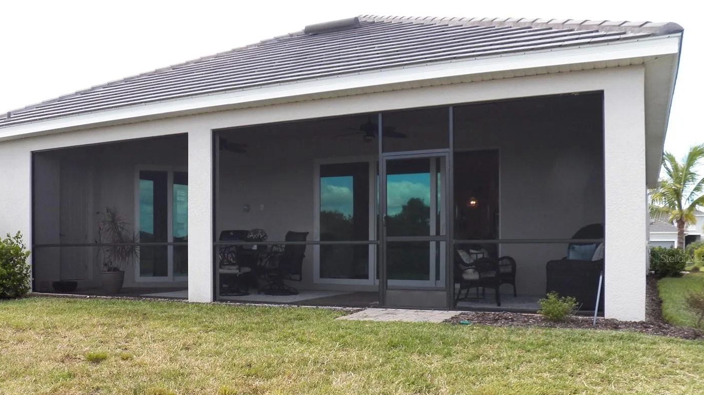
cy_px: 258
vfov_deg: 33.4
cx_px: 304
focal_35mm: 35
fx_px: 653
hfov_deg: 56.4
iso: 125
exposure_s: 1/250
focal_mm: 4.9
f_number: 4
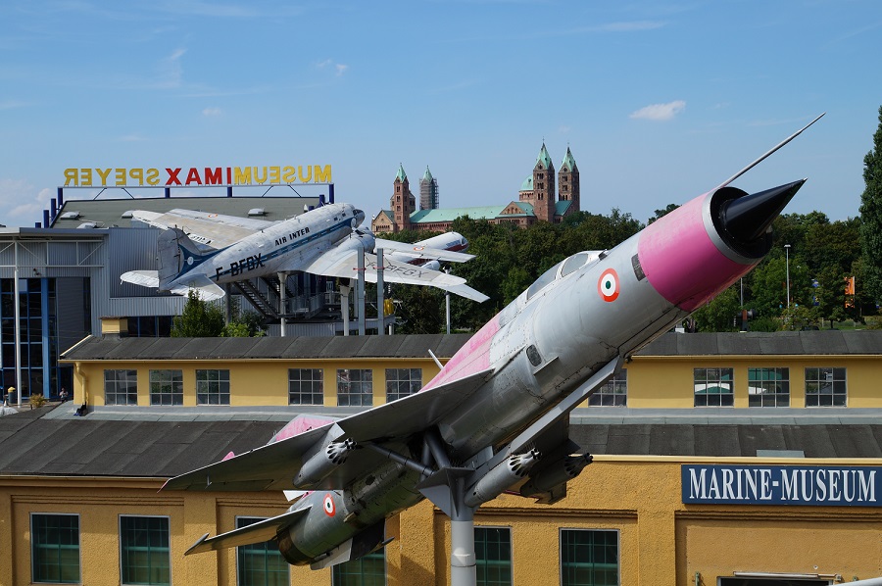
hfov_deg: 43.6
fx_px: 1101
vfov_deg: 29.8
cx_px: 441
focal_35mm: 45
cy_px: 293
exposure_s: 1/200
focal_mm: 30
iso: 100
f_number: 10
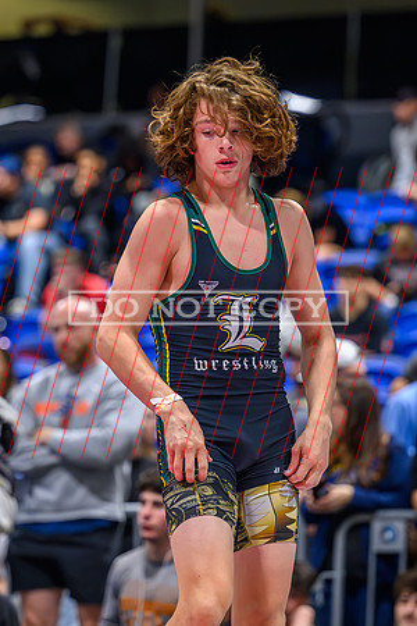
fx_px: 4058
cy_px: 300
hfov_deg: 5.9
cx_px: 166
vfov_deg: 8.8
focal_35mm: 234
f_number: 2.8
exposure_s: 1/800
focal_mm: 135
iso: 4000
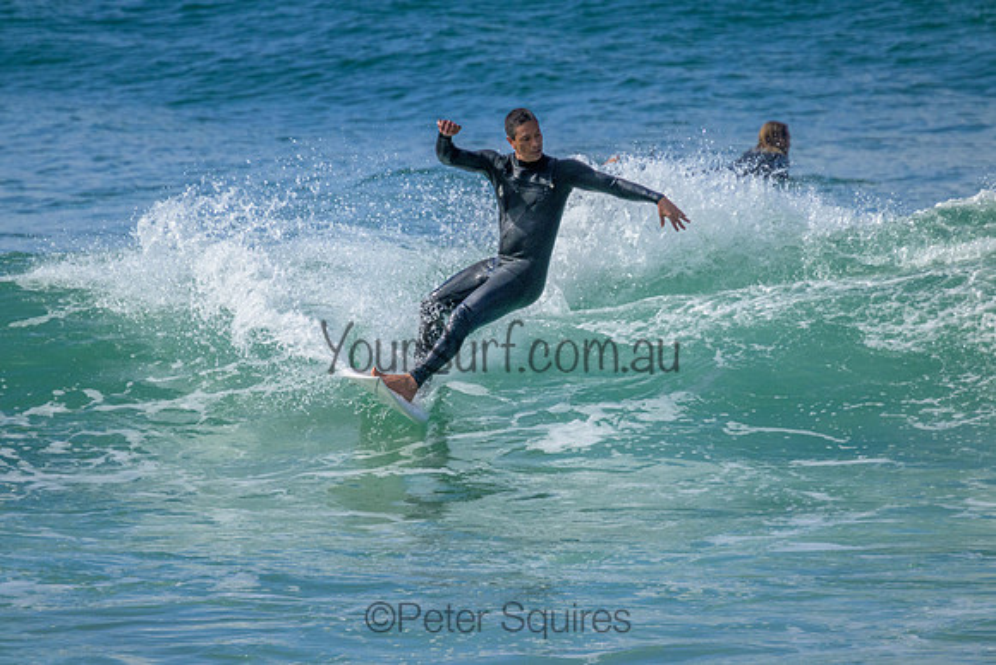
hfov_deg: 2.6
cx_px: 498
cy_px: 332
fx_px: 22137
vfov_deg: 1.7
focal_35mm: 800
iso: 2000
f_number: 11
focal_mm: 800
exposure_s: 1/1600
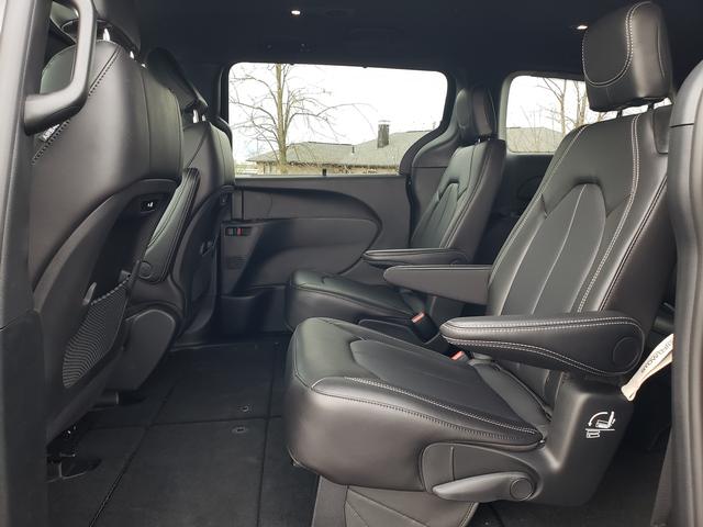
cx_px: 352
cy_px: 264
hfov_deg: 67.3
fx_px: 528
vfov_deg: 53.1
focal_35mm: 26
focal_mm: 4.3
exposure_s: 1/60
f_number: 2.4
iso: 200
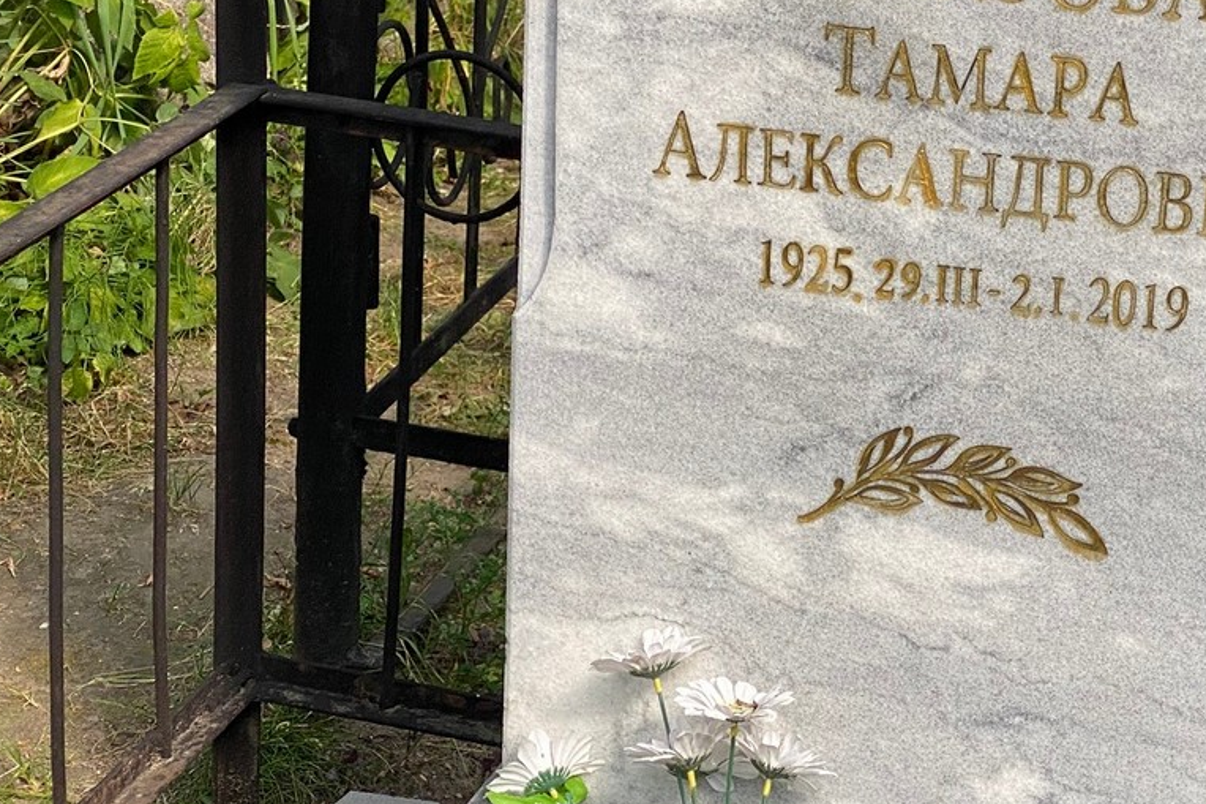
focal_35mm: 102
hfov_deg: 19.8
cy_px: 313
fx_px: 3416
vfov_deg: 13.4
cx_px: 936
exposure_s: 1/291
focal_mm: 6
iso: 20
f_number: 2
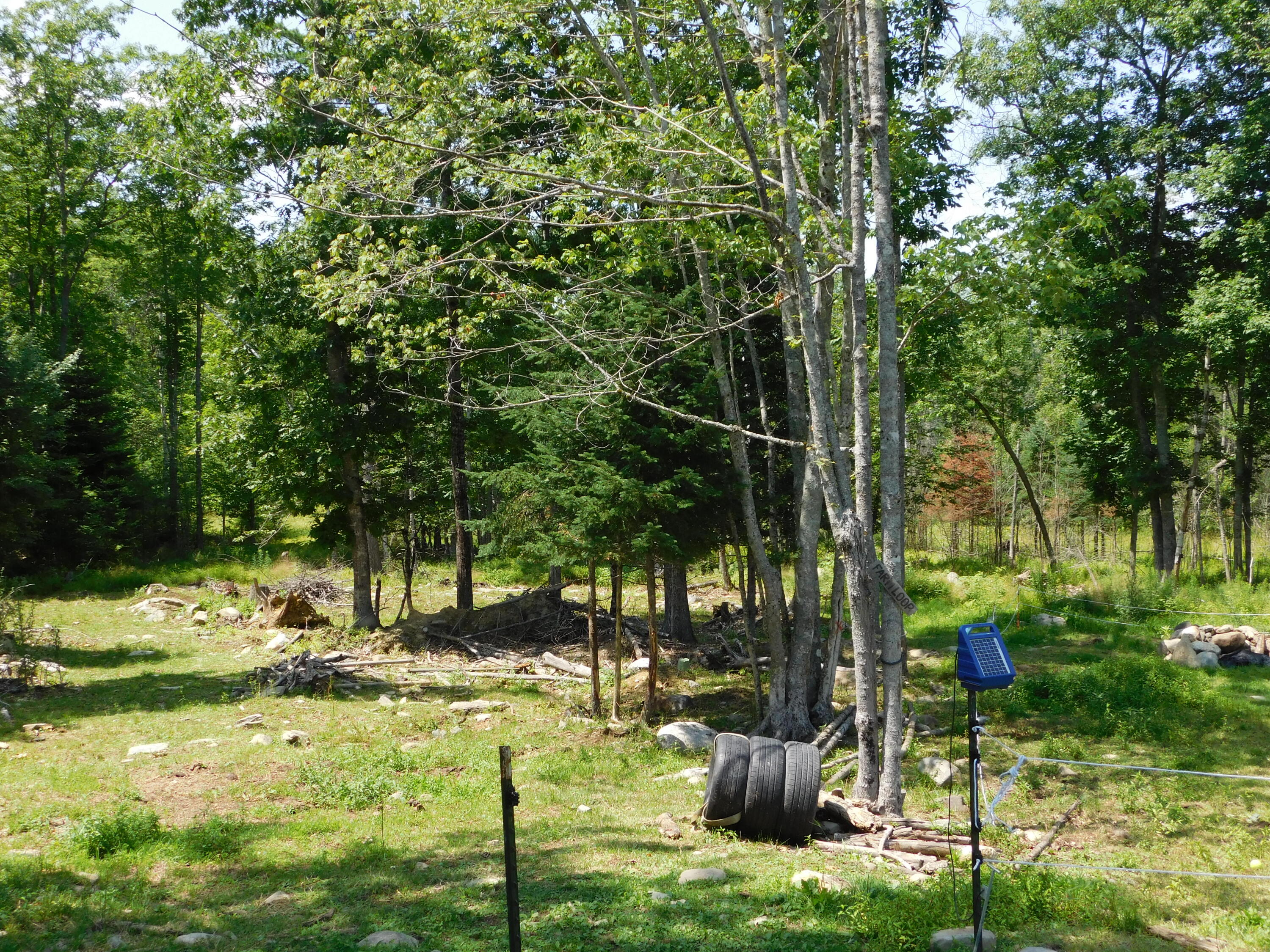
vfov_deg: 36.0
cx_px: 635
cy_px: 476
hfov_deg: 46.8
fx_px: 1468
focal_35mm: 40
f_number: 3.6
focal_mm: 7.1
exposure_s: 1/500
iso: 125
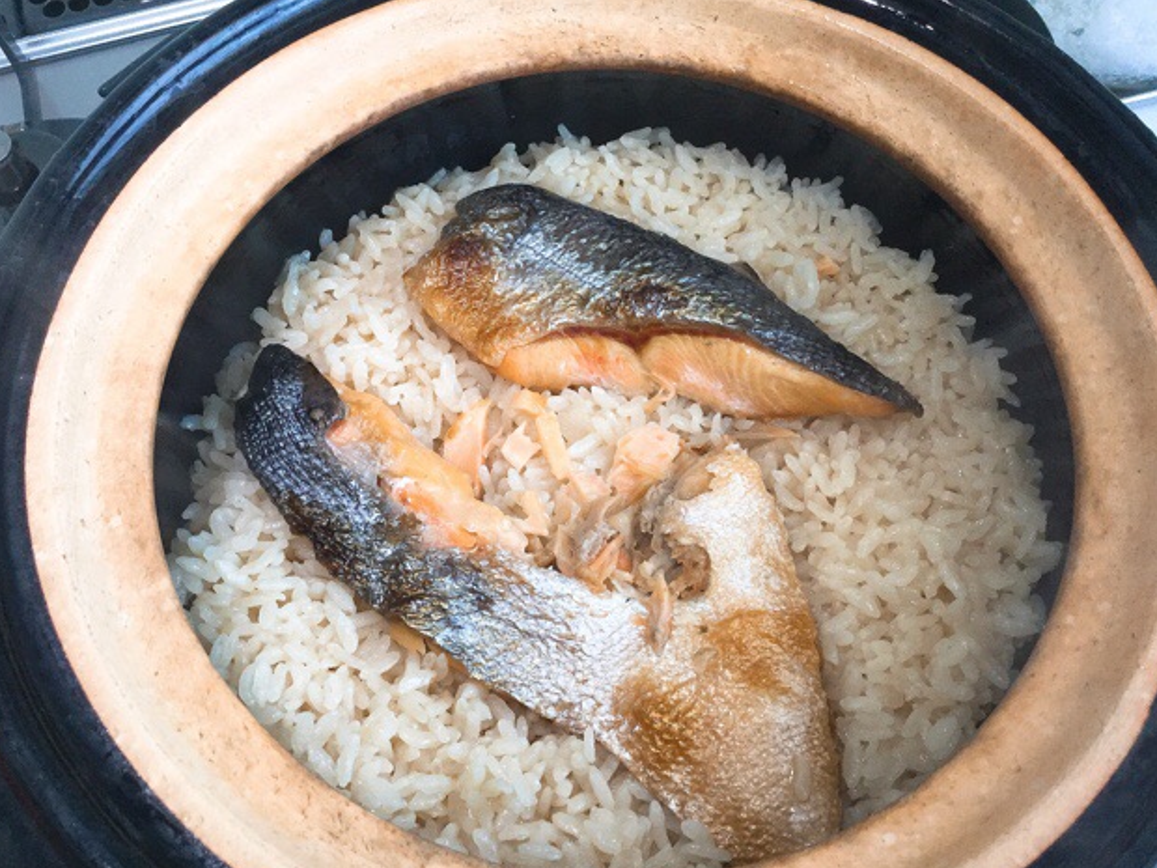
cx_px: 575
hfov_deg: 56.8
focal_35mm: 32
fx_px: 1070
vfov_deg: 44.2
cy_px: 439
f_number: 2.4
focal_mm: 3.3
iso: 80
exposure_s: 1/30
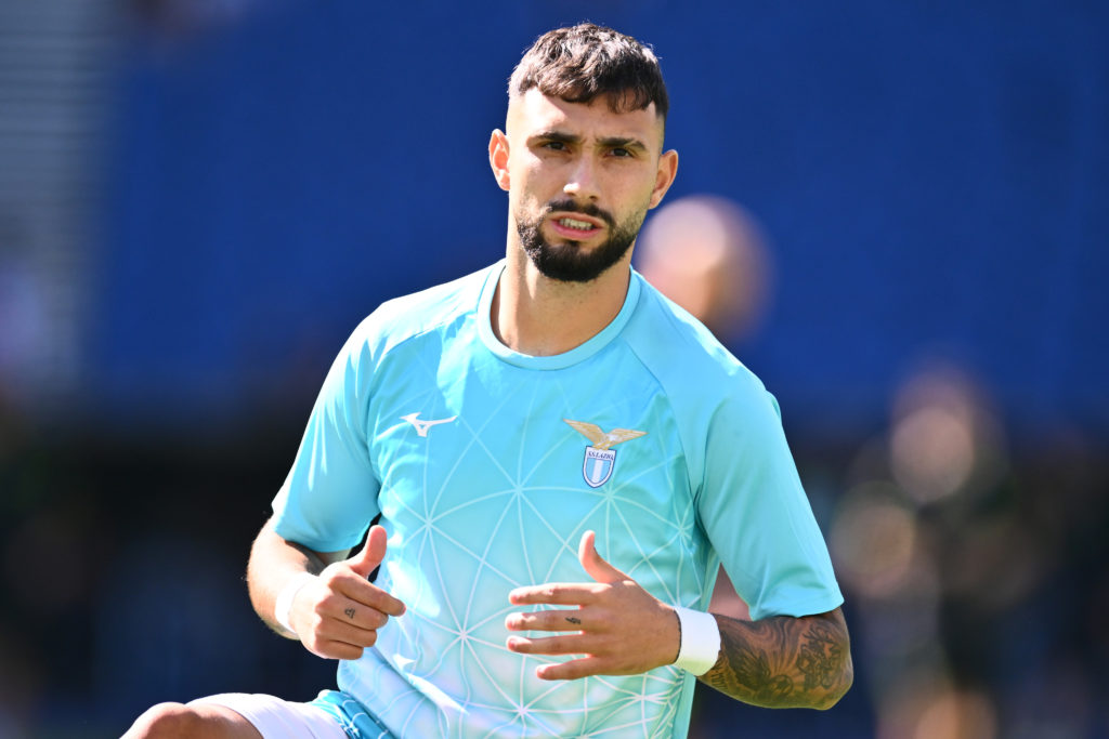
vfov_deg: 3.4
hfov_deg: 5.2
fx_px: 12323
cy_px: 370
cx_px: 554
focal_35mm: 400
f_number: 3.2
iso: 400
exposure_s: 1/2000
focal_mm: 400
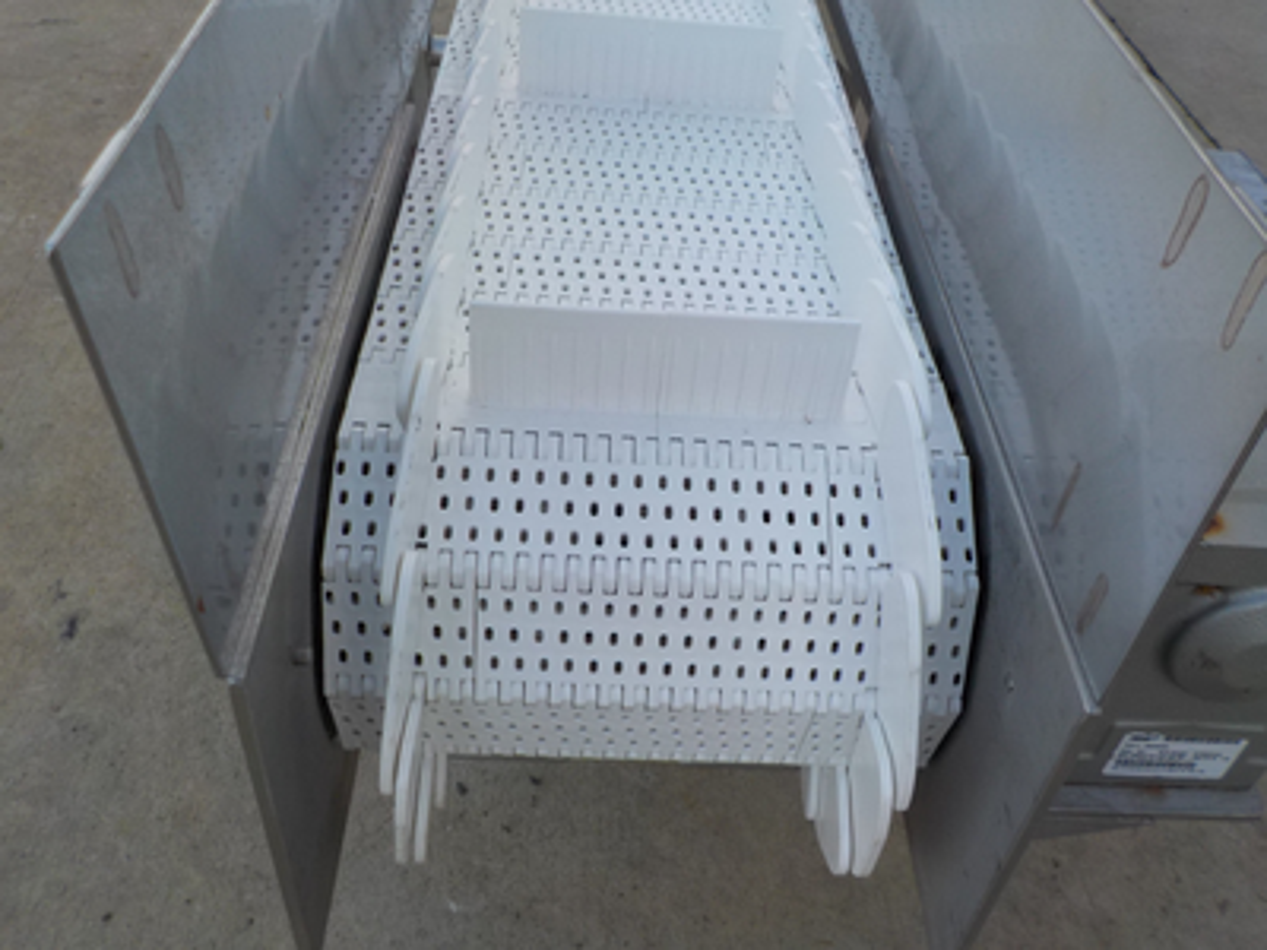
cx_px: 634
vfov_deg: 46.8
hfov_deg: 60.0
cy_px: 475
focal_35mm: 30
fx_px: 1098
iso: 125
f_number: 3.3
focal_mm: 4.1
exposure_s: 1/125
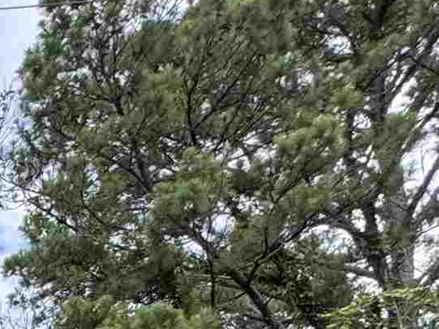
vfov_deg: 14.0
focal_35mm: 80
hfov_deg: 15.3
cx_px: -583
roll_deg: +0.4
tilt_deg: +4.7
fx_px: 1014
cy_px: 748
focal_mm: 2.22
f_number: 2.2
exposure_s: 1/220
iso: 40
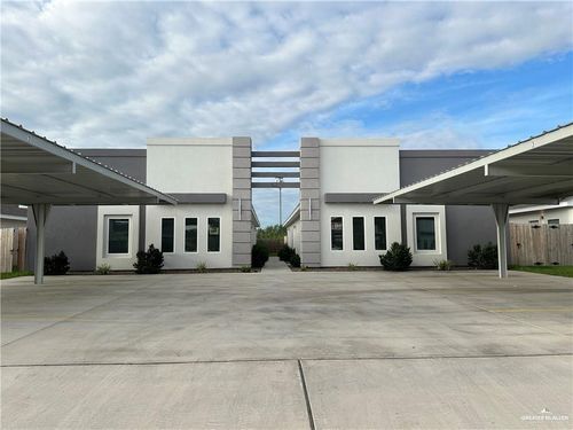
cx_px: 286
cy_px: 215
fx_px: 397
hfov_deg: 71.6
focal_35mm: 24
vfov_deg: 56.8
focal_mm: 6.86
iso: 80
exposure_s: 1/3058
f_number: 1.78
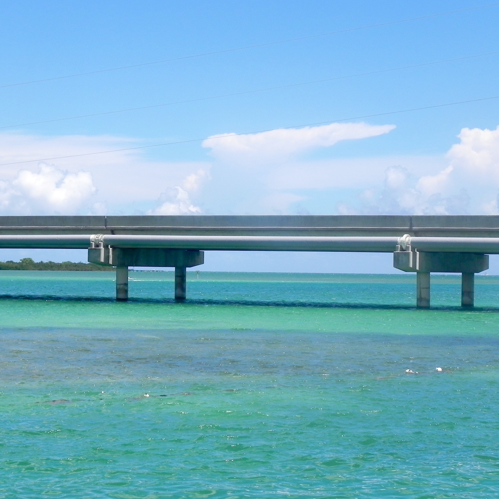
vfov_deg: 19.5
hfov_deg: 19.5
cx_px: 221
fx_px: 1452
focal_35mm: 89
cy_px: 249
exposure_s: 1/420
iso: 160
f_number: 8
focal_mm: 13.4
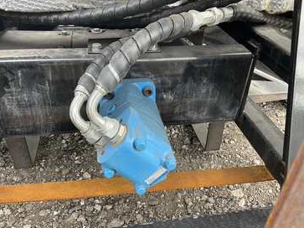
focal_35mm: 32
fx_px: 281
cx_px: 149
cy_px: 108
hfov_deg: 56.8
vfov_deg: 44.1
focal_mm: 3
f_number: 1.8
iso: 40
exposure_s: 1/122
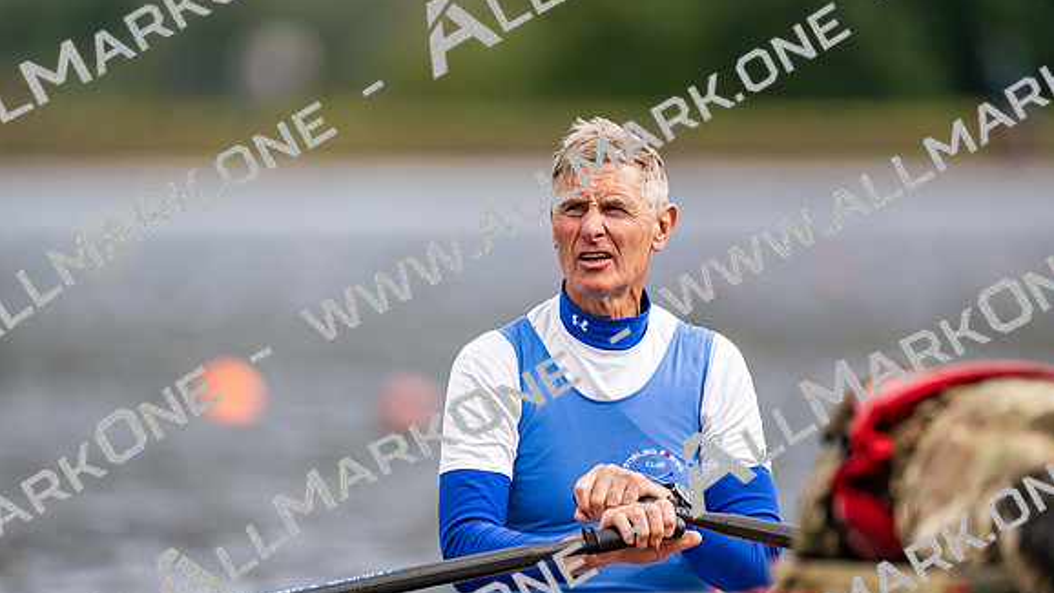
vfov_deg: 1.9
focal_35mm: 631
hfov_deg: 3.4
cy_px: 346
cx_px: 527
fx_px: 17633
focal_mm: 600
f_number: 4
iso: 280
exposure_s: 1/2500
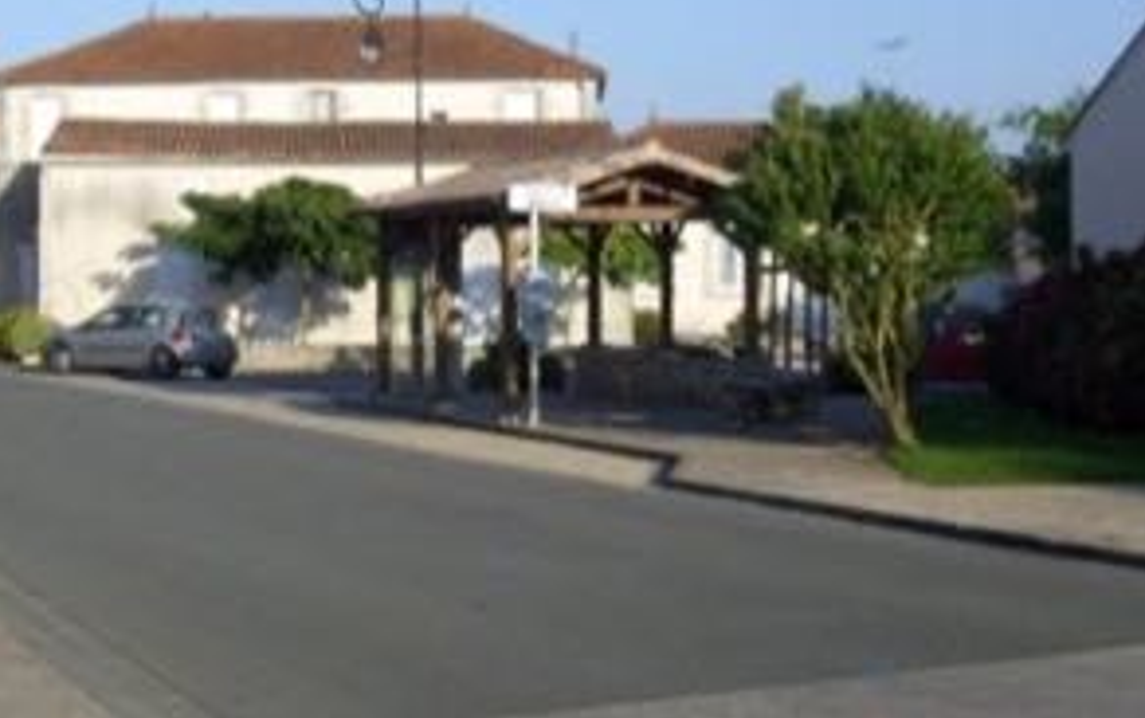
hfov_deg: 30.5
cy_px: 224
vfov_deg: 19.4
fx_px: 2092
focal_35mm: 67
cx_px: 451
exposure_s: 1/250
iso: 80
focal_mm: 7.2
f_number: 7.7
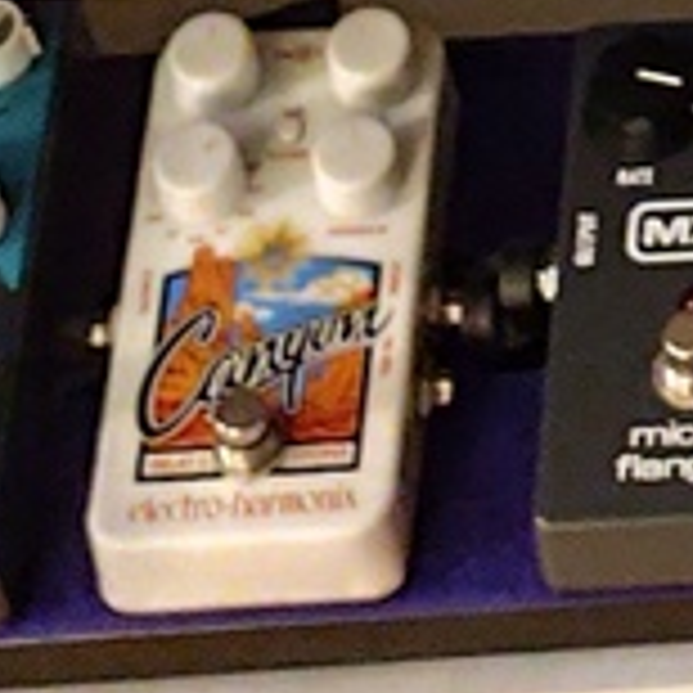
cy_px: -1629
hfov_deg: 7.4
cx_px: 1989
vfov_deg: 7.1
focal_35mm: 211
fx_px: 4779
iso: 8000
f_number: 1.65
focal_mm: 6.19
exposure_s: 1/10
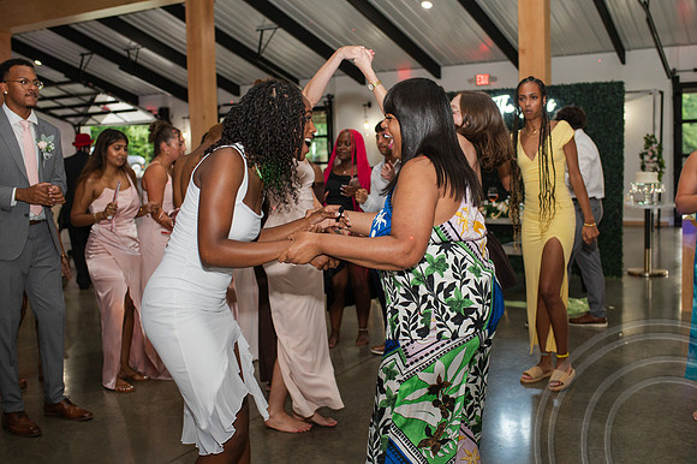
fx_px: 728
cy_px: 214
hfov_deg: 51.1
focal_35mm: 38
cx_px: 375
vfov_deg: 35.3
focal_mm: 35
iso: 800
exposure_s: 1/200
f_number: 3.2
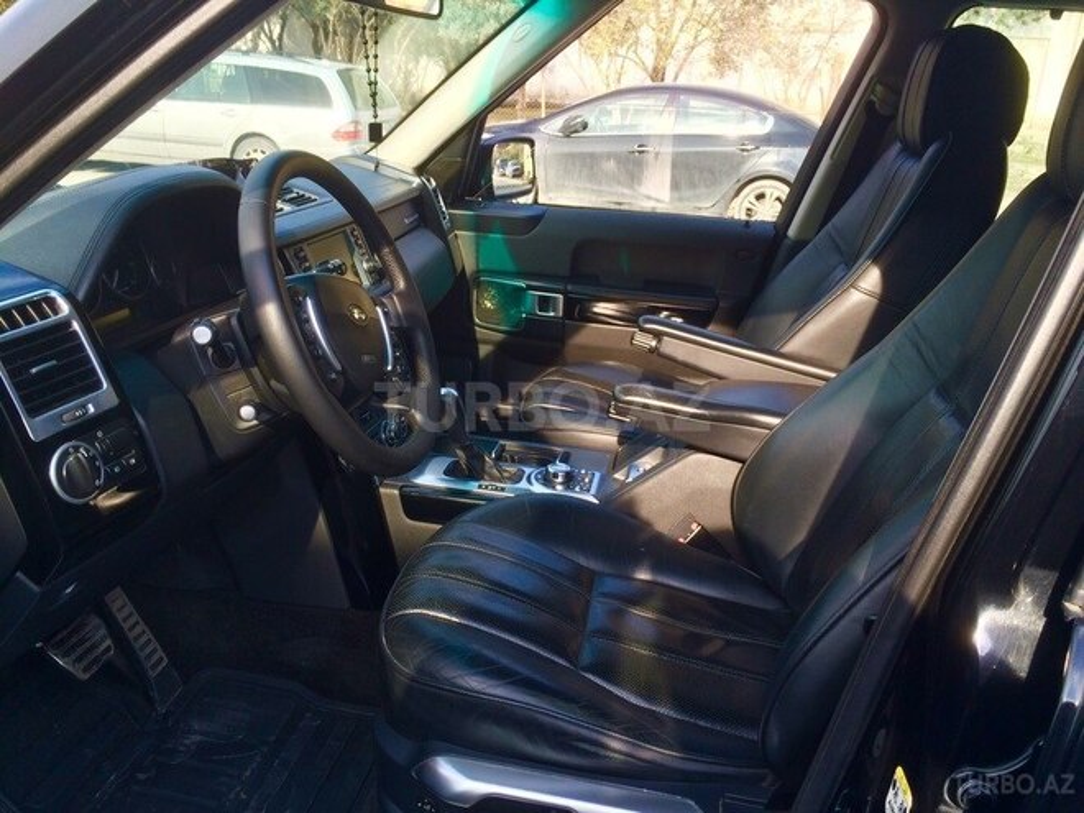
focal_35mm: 29
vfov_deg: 48.2
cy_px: 406
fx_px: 908
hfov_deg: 61.7
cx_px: 542
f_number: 2.2
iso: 32
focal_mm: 4.15
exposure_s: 1/299
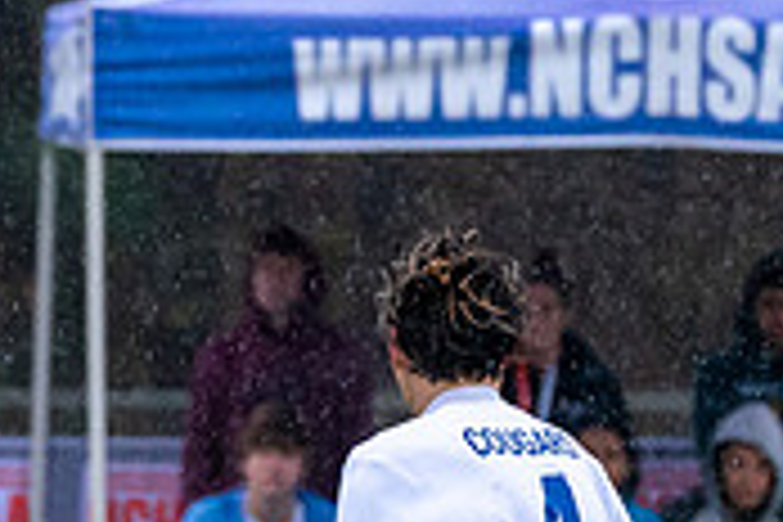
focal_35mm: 1432
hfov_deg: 1.4
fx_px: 31144
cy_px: 759
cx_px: 394
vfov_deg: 1.0
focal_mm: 244
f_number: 5.6
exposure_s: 1/1000
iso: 3200
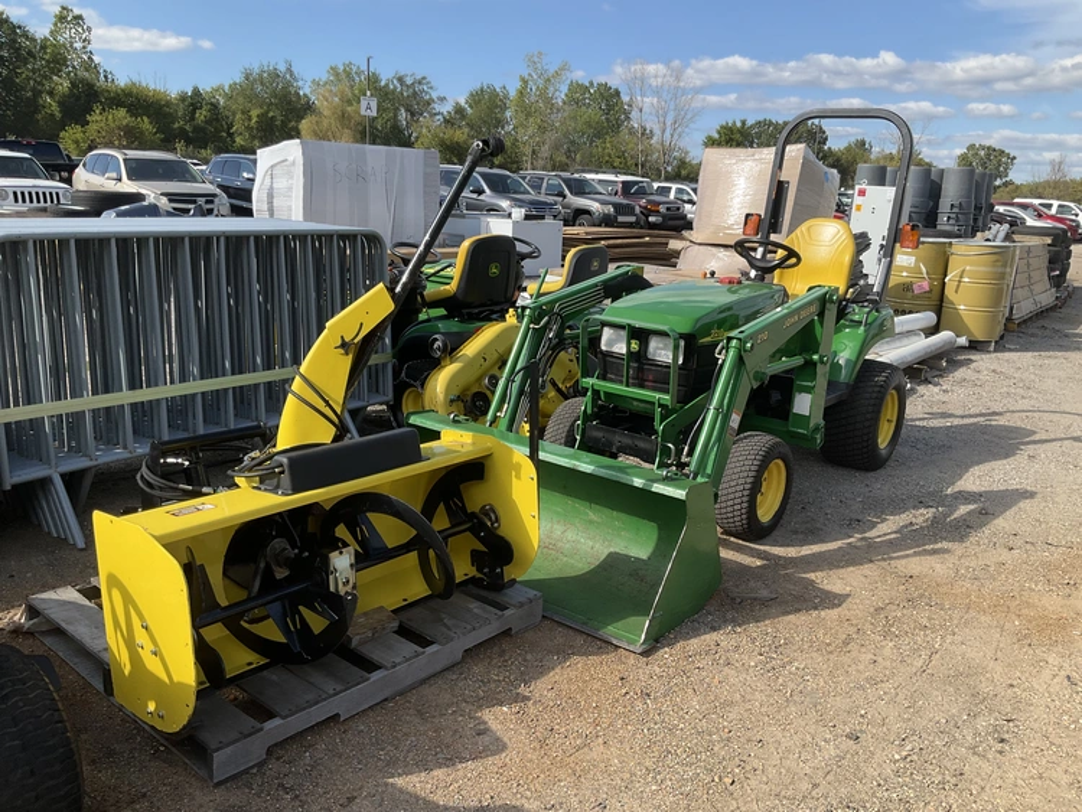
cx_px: 541
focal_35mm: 29
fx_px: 907
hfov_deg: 61.6
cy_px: 406
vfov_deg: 48.3
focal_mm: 3
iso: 25
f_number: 1.8
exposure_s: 1/1250
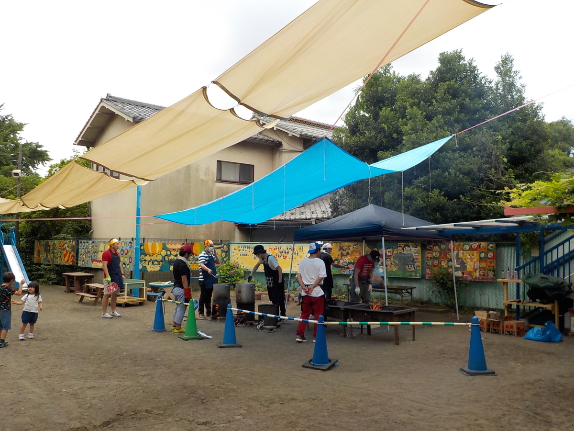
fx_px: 497
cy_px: 216
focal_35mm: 30
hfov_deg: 60.0
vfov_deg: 46.8
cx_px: 287
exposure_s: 1/500
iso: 125
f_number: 3.3
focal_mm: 4.1
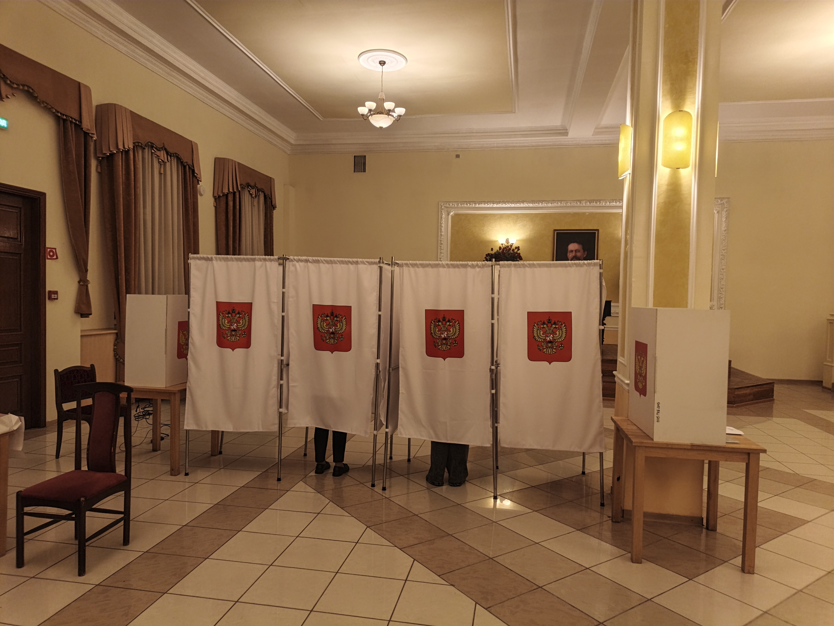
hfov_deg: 73.9
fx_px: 554
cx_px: 417
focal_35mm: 23
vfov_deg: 58.9
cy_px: 313
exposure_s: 1/50
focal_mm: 5.56
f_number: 1.8
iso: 279
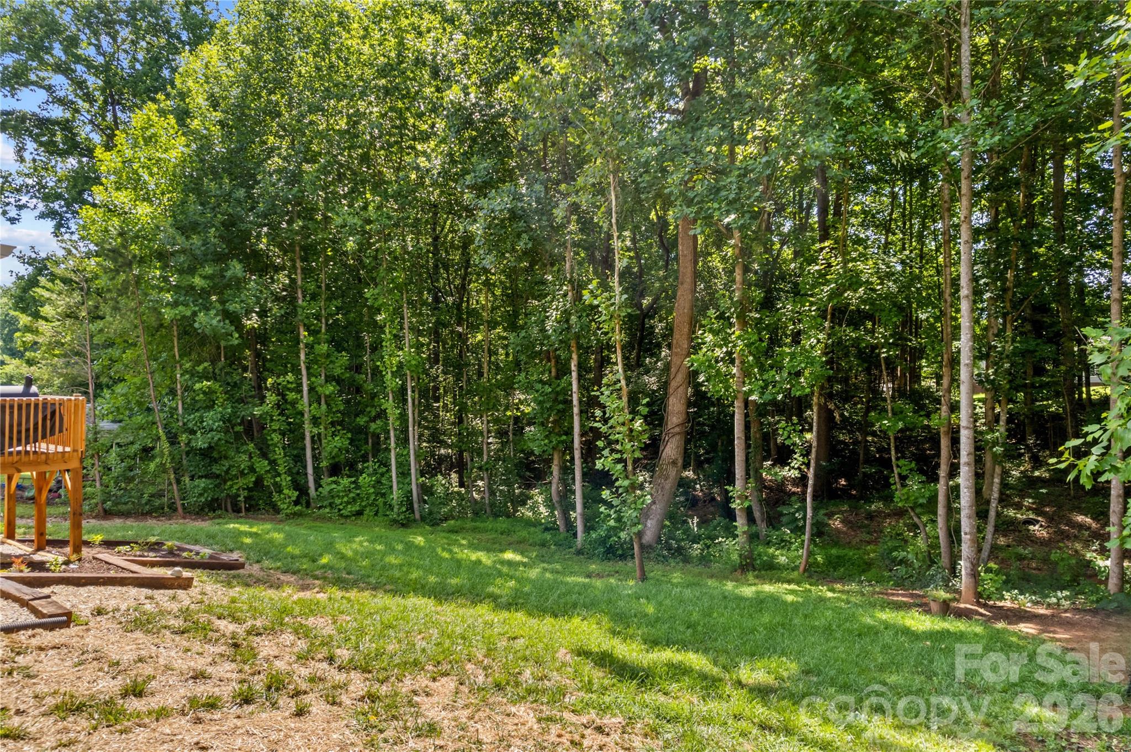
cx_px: 566
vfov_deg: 57.2
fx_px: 691
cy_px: 376
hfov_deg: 78.6
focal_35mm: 22
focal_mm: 8.38
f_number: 2.8
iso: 100
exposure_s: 1/240
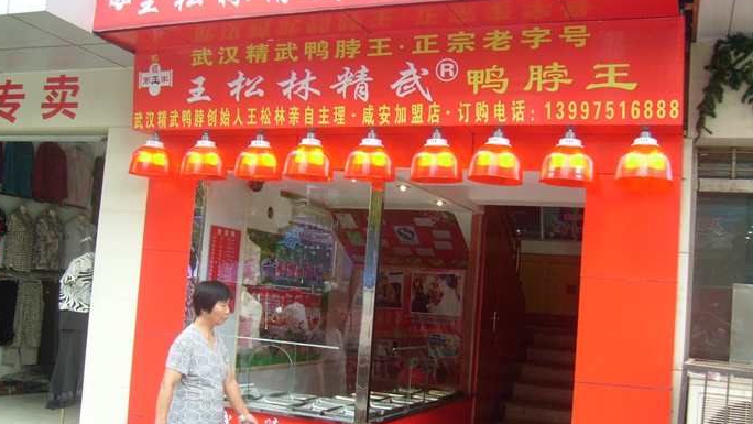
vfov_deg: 30.4
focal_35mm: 39
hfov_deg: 51.6
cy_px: 204
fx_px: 779
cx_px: 373
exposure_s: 1/90
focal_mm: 5.8
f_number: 2.8
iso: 80
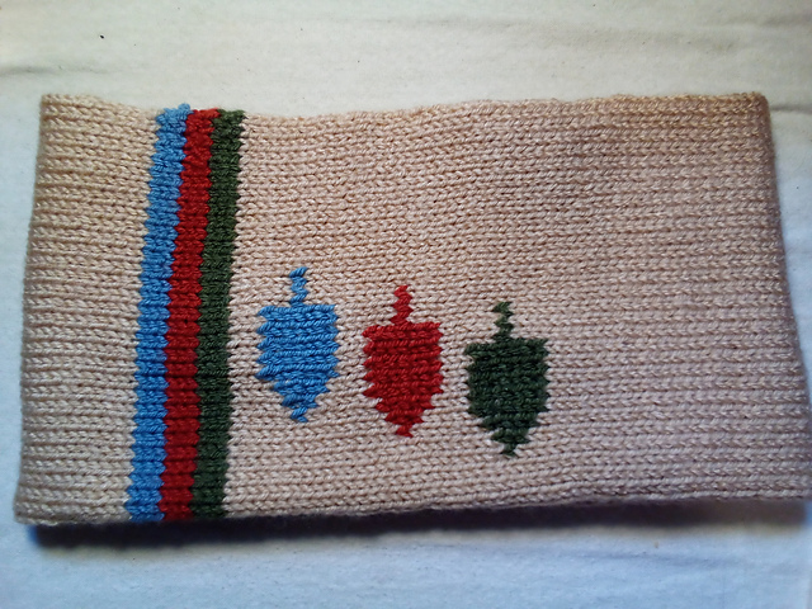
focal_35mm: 25
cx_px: 406
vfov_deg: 54.9
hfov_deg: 69.4
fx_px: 586
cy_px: 304
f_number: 2.4
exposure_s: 1/30
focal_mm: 2.05
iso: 107
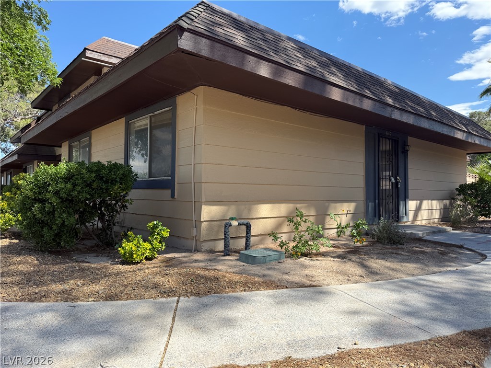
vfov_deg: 56.8
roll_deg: -0.8
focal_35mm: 24
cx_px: 246
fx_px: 340
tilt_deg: +1.8
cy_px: 184
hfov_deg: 71.6
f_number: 1.78
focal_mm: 6.76
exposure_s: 1/2169
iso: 80
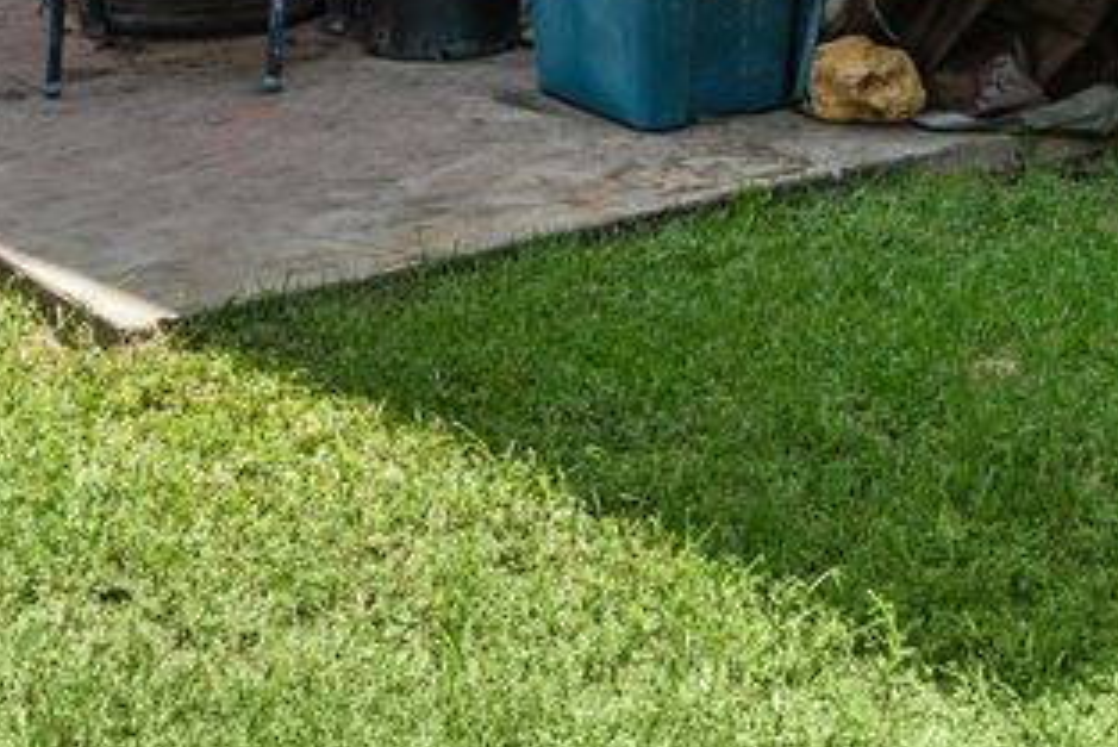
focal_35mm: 88
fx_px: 2734
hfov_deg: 22.6
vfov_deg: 13.3
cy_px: -754
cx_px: 982
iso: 100
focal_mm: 17
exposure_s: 1/30
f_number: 9
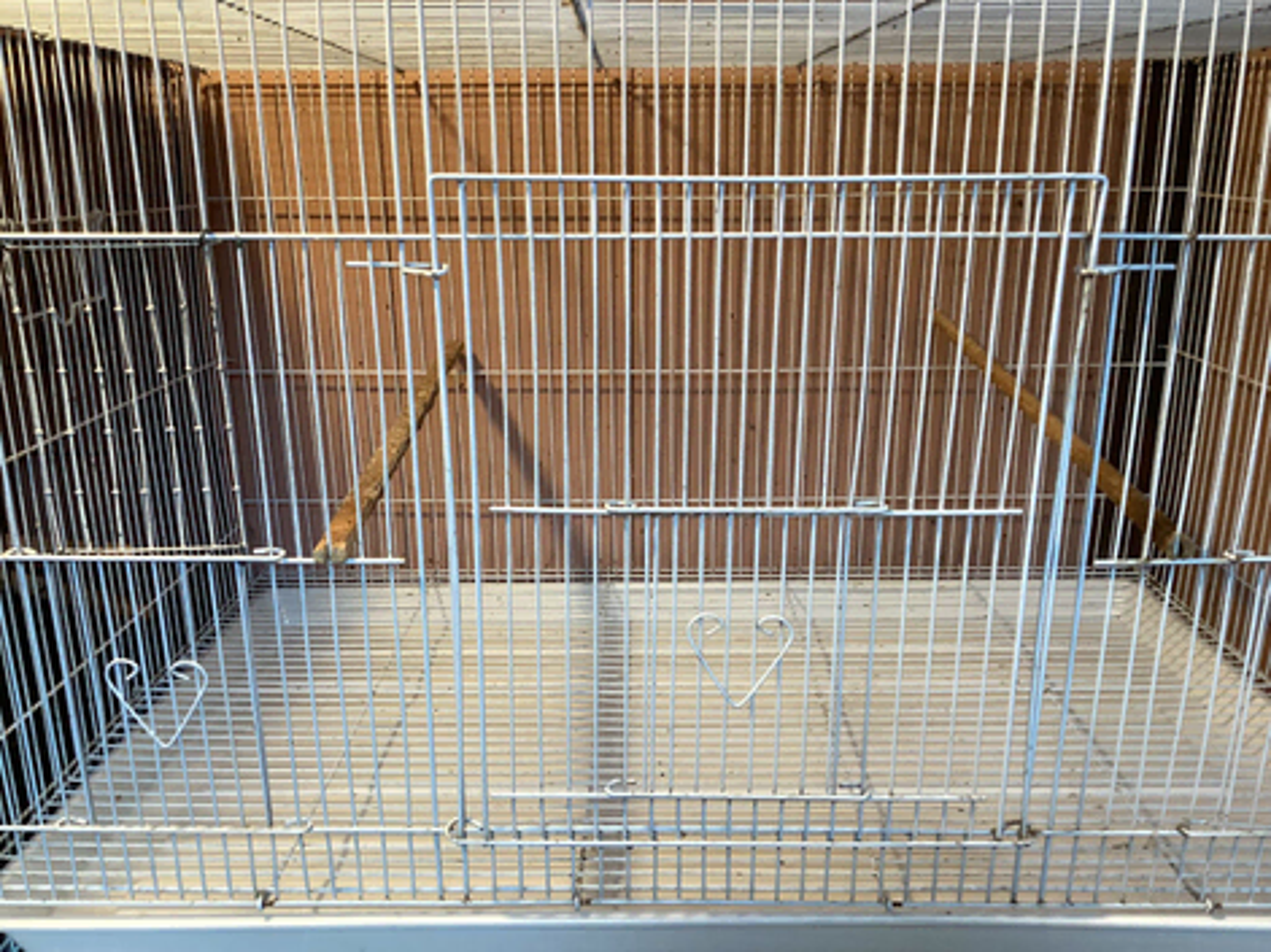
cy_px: 476
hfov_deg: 58.4
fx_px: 1138
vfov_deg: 45.4
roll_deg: +1.0
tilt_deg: -14.0
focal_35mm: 31
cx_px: 636
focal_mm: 3.3
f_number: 2.4
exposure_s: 1/60
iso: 200
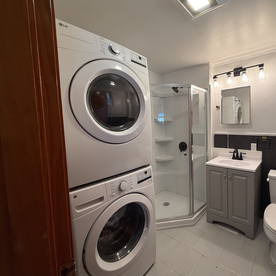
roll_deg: +0.9
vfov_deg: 84.0
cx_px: 183
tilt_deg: -4.6
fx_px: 153
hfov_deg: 81.3
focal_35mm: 17
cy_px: 135
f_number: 2.2
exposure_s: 1/120
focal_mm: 2.22
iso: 125
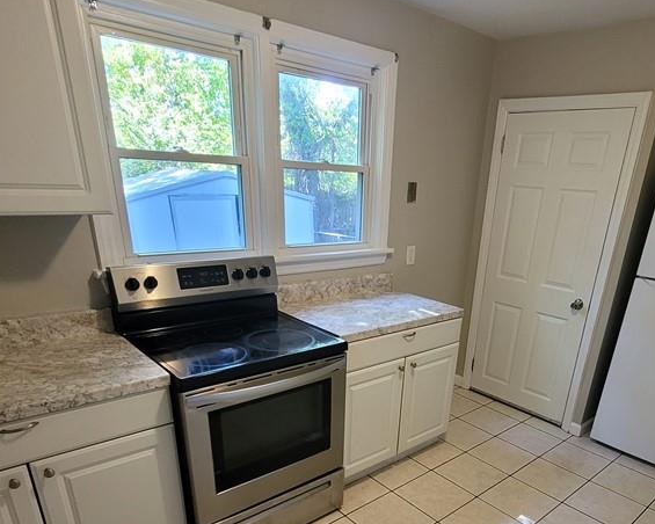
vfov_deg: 57.3
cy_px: 403
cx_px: 380
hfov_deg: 72.1
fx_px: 446
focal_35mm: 23
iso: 400
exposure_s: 1/60
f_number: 2.2
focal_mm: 2.2
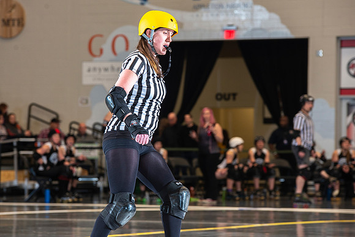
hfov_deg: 10.4
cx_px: 162
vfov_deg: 7.0
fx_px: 1947
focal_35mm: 197
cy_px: 122
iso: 500
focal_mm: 175
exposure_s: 1/160
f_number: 5.6
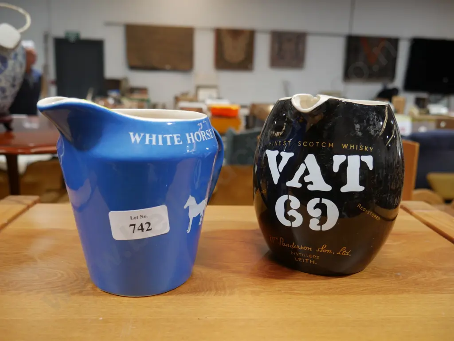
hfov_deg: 59.9
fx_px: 394
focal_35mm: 30
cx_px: 227
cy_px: 170
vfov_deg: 46.8
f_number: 3.6
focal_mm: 15
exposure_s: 1/60
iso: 320
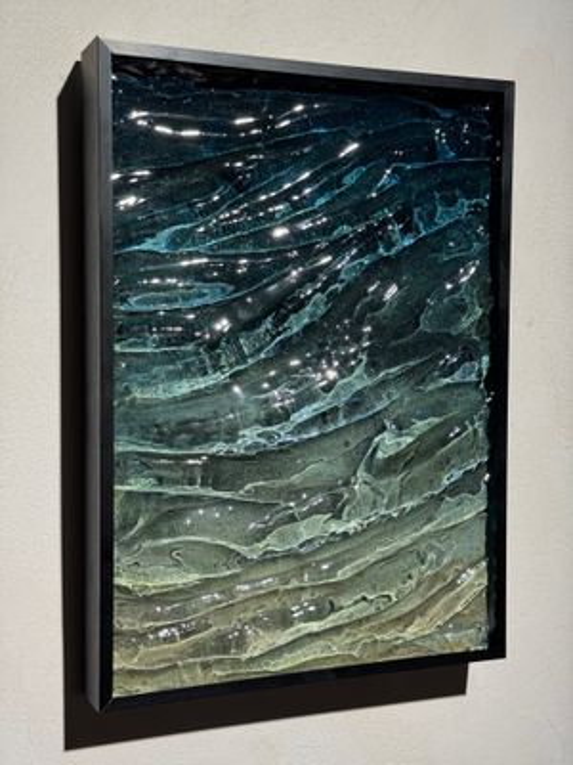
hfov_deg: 30.3
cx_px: 286
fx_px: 1059
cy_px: 382
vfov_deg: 39.7
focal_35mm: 48
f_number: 1.8
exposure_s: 1/173
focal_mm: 6.8
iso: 64
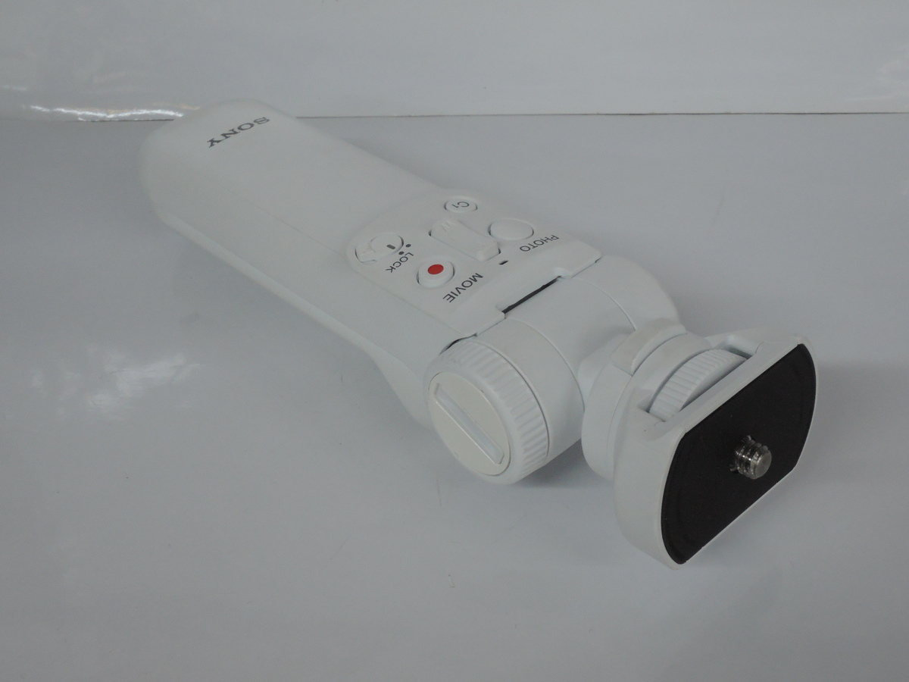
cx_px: 454
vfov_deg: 29.1
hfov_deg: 38.2
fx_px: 1313
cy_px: 341
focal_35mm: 50
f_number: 8
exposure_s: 1/60
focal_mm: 10.7
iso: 800
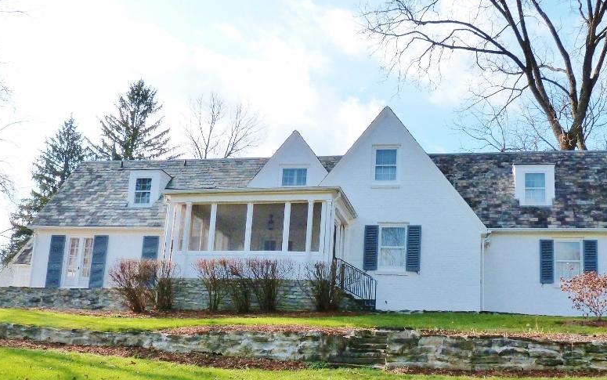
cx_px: 309
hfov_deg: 47.2
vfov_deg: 30.4
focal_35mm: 42
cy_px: 243
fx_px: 695
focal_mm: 5.2
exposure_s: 1/320
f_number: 5.6
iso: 160
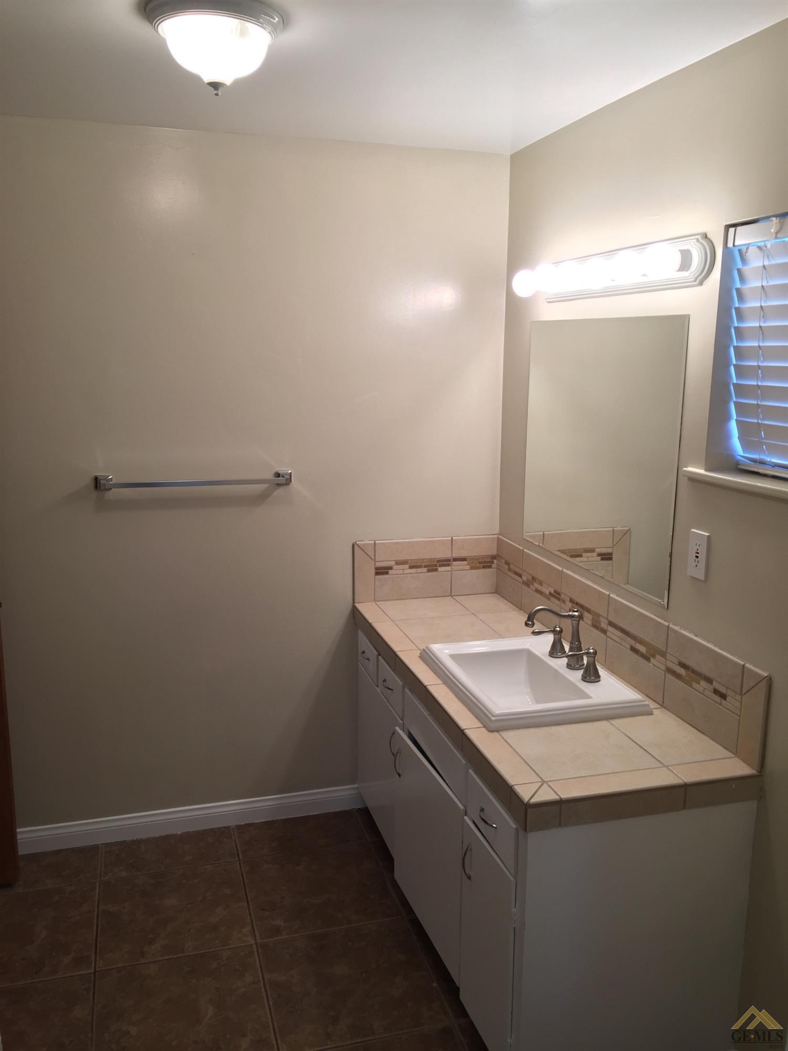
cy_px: 526
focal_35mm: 29
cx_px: 394
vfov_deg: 61.7
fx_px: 880
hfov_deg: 48.2
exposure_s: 1/30
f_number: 2.2
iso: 32
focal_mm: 4.15
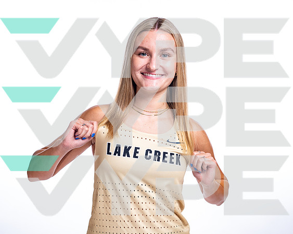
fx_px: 518
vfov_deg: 25.5
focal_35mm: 60
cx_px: 140
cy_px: 117
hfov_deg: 31.6
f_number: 5.6
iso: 400
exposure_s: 1/250
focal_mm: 50
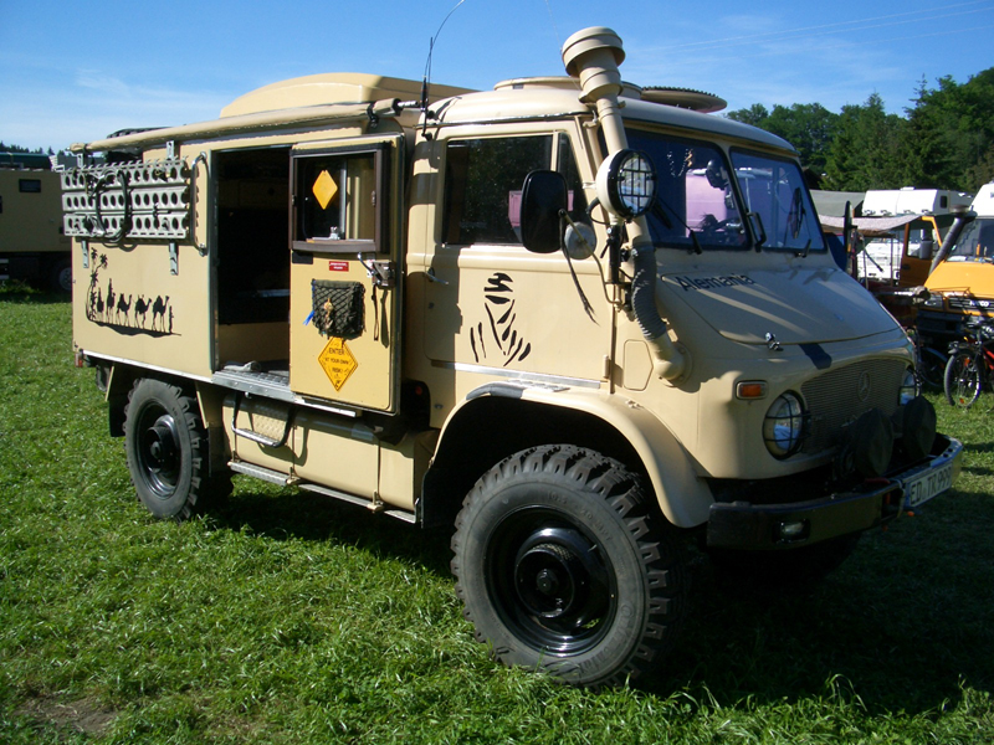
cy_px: 372
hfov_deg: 52.6
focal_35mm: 35
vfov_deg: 40.7
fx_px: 1005
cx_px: 497
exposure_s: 1/500
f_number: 4.3
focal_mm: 5.8
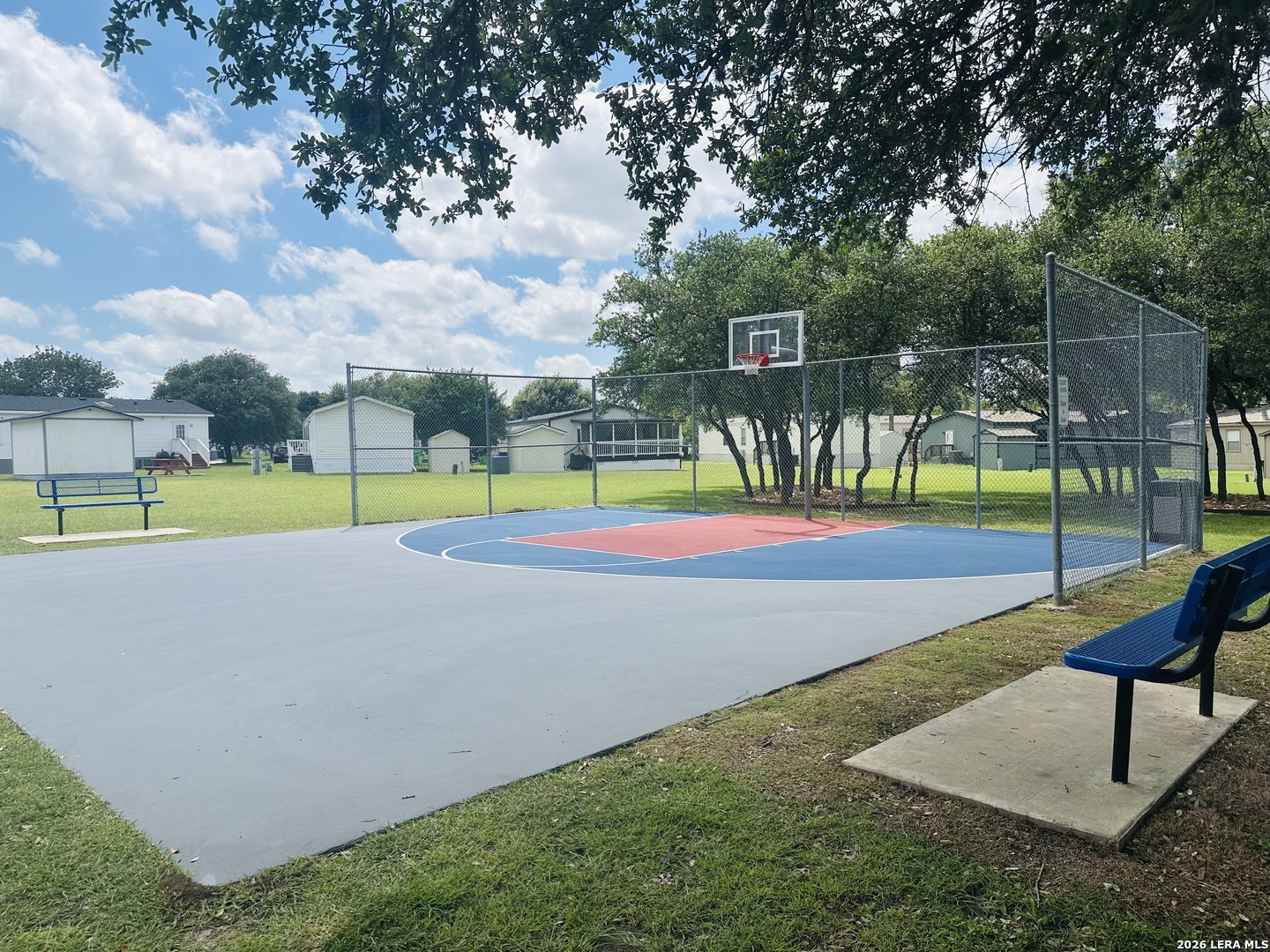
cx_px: 635
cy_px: 476
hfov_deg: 71.6
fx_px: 881
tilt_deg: -1.0
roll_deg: +0.6
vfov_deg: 56.8
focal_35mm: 24
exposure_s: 1/5525
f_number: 1.78
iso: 80
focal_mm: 6.86
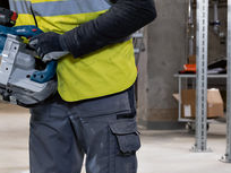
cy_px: 102
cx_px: -37
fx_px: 793
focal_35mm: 119
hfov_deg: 16.0
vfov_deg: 12.5
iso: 1250
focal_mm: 31.5
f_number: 4
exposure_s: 1/60
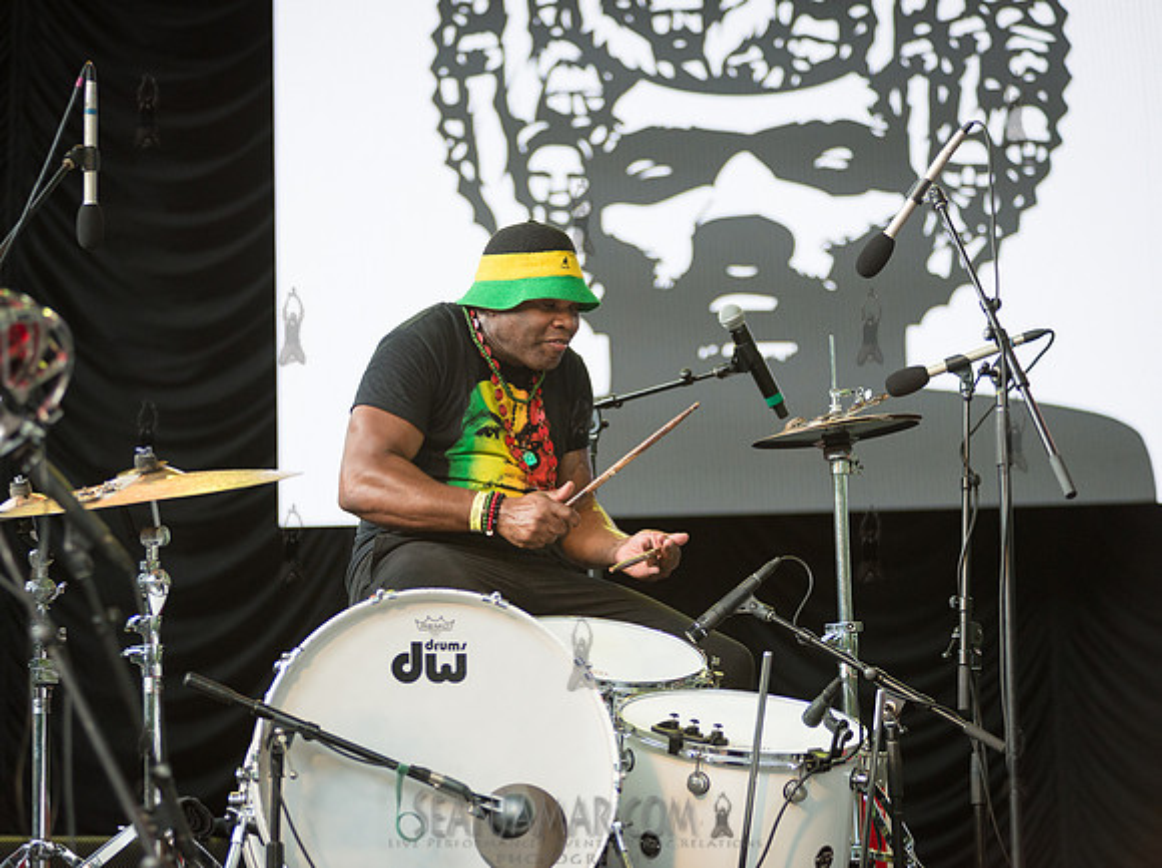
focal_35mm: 113
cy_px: 434
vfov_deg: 13.1
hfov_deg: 17.4
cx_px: 513
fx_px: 3790
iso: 1250
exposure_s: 1/1250
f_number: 2.8
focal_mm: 105
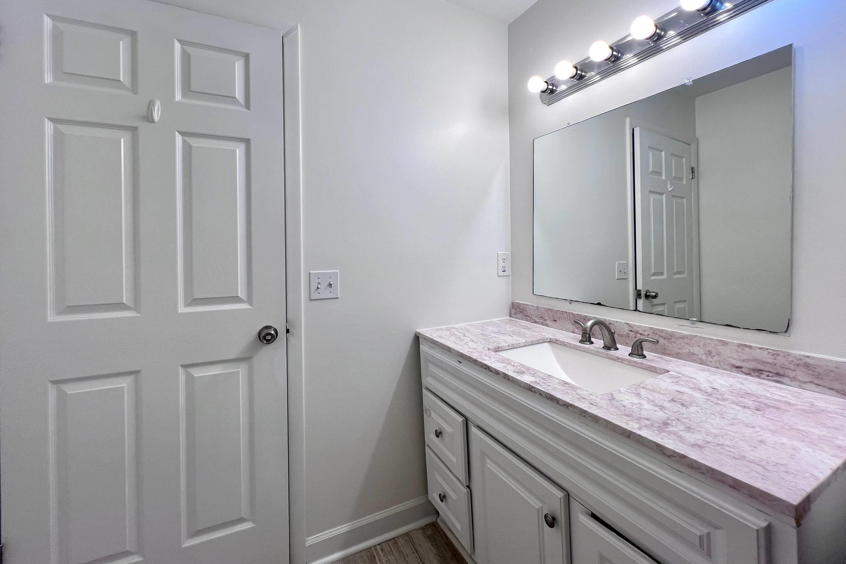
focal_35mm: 14
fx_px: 329
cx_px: 429
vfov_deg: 81.0
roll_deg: +0.4
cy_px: 253
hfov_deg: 104.2
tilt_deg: -2.3
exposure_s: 1/130
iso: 32
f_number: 1.8
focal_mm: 1.57
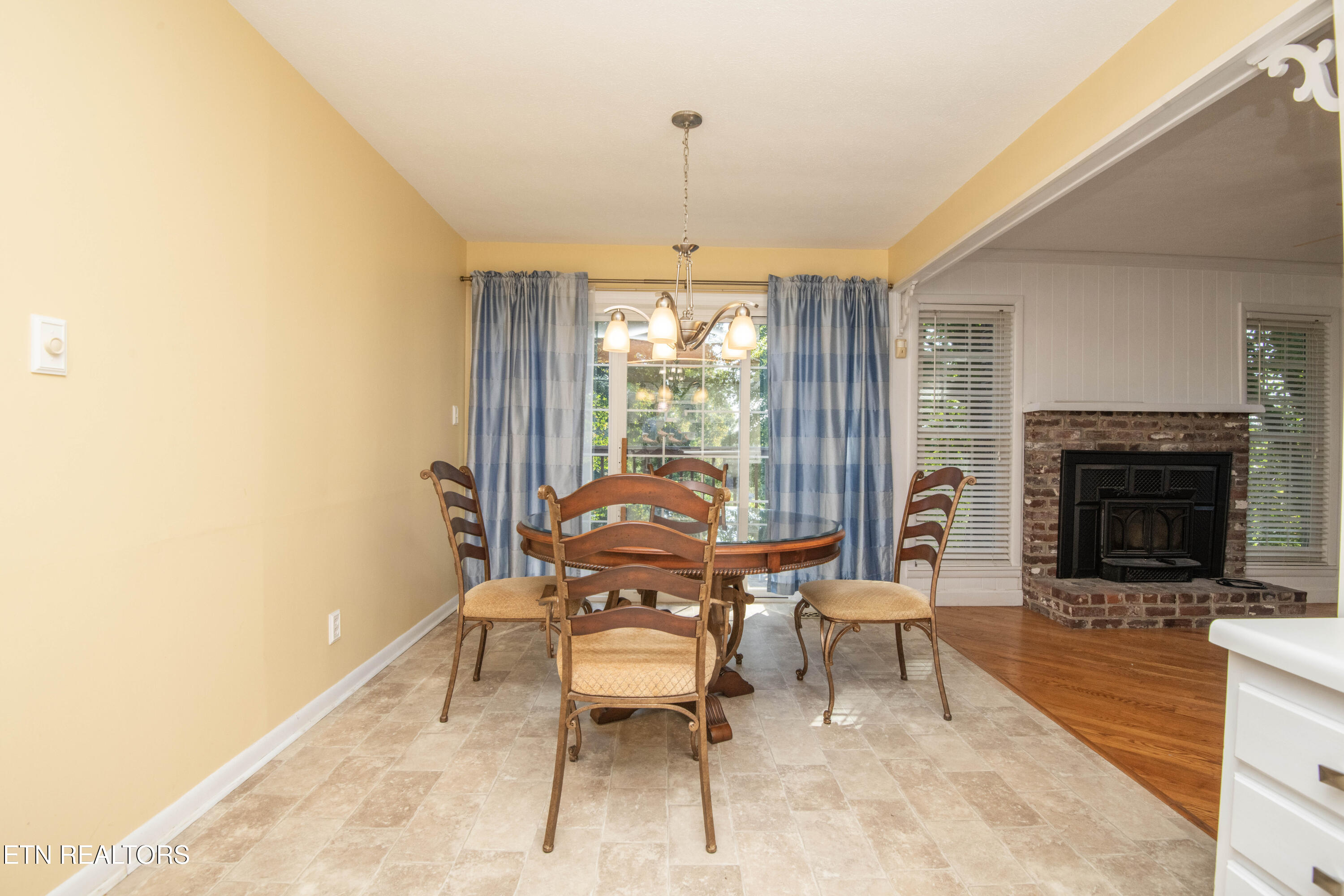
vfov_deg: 73.7
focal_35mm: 16
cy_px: 448
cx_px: 672
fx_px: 597
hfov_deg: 96.7
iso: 500
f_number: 10
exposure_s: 1/200
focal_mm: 16
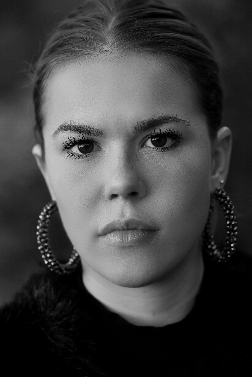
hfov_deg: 10.8
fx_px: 1336
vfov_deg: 16.1
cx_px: 126
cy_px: 188
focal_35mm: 128
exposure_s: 1/1000
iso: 400
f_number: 3.2
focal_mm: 85
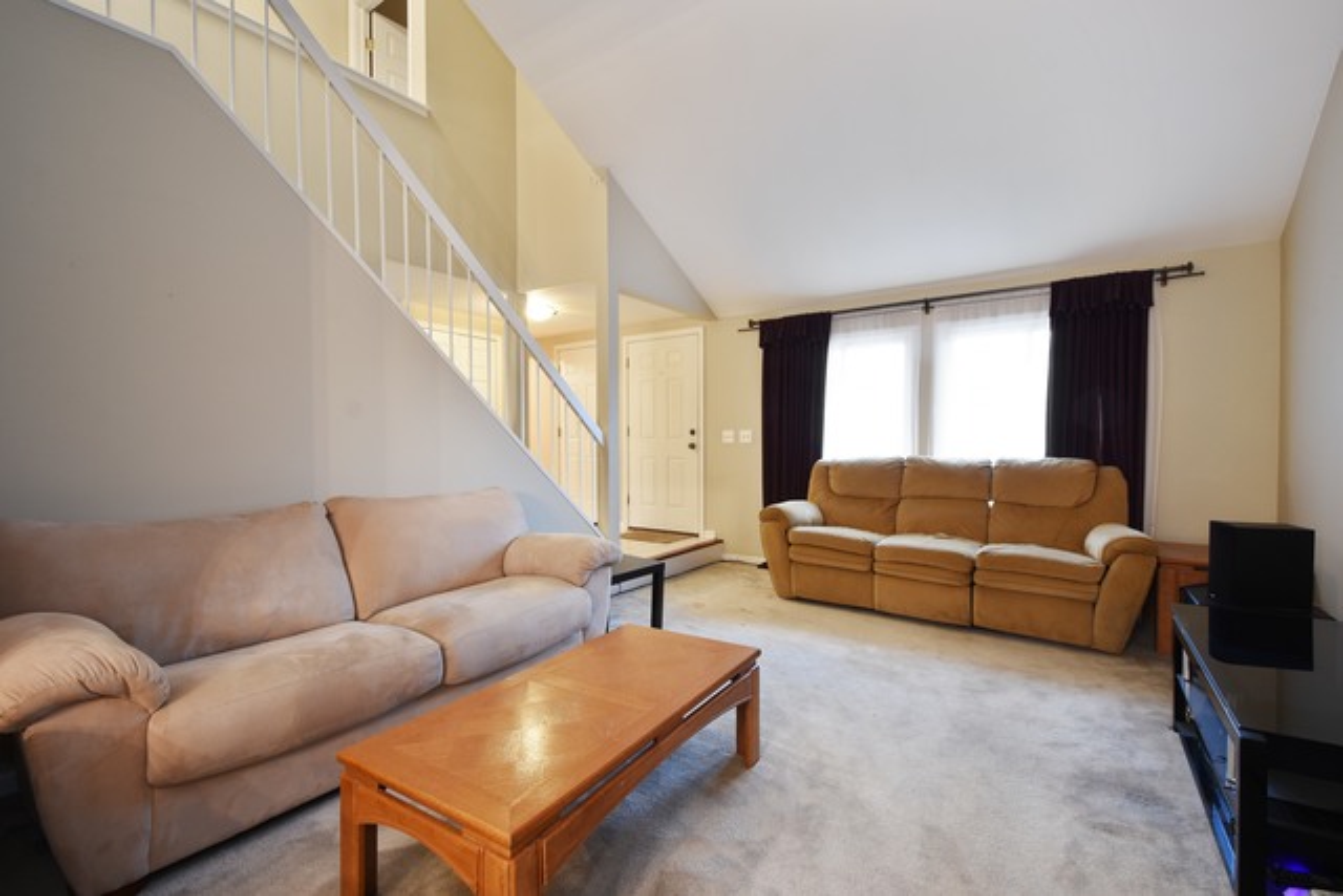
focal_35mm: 15
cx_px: 672
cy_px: 448
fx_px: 560
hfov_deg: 100.4
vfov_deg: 77.4
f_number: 8
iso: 200
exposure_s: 1.6
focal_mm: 10
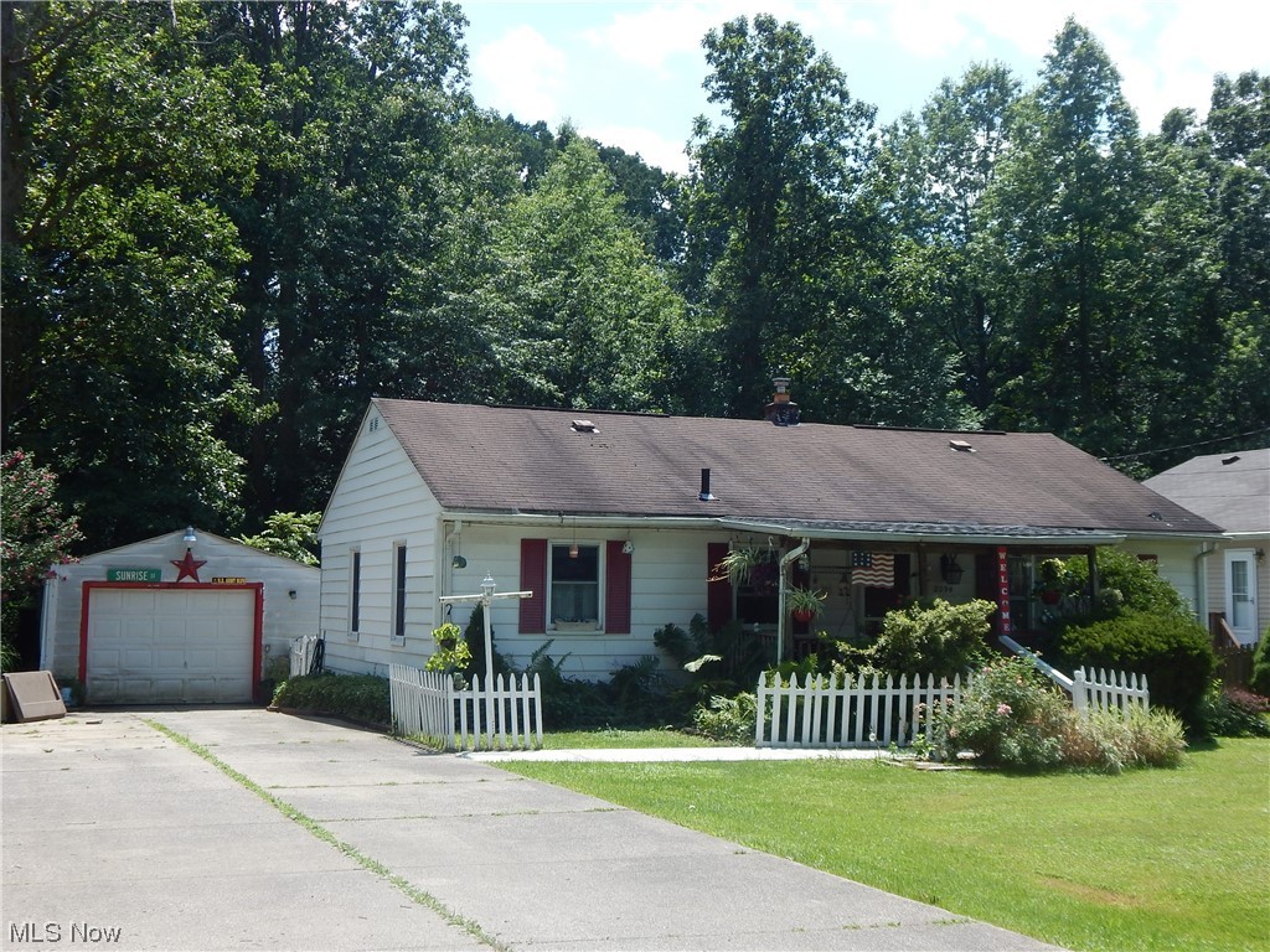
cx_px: 635
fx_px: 1578
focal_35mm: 43
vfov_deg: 33.6
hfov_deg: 43.9
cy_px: 476
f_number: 3.6
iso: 125
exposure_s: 1/800
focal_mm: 7.7
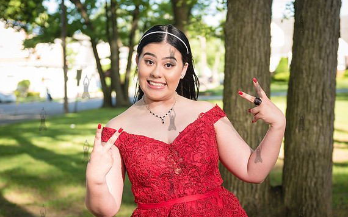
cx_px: 208
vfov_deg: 19.1
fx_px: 645
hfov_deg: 30.1
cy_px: 144
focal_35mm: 68
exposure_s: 1/640
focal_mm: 42
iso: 250
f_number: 2.8
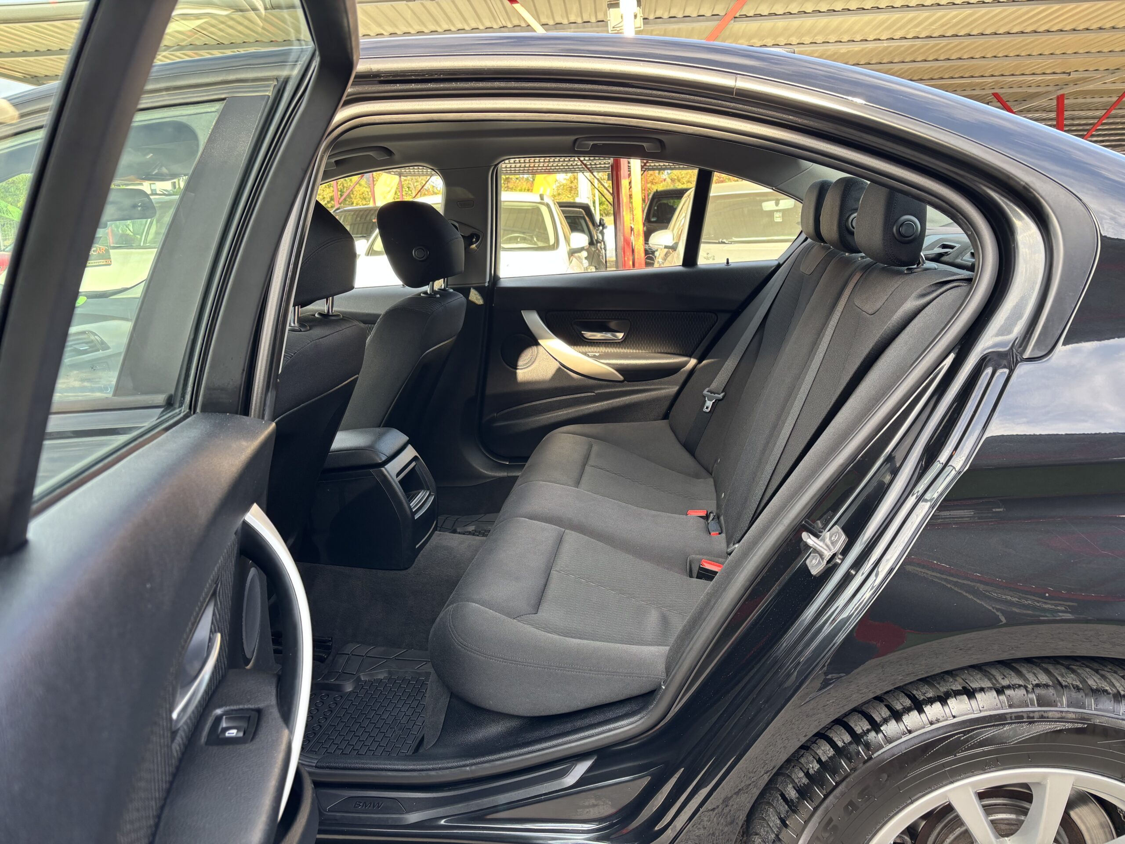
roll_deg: +3.1
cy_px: 422
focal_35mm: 26
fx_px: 845
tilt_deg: -9.7
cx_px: 562
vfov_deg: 53.1
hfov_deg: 67.3
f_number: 1.6
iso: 50
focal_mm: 5.96
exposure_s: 1/121
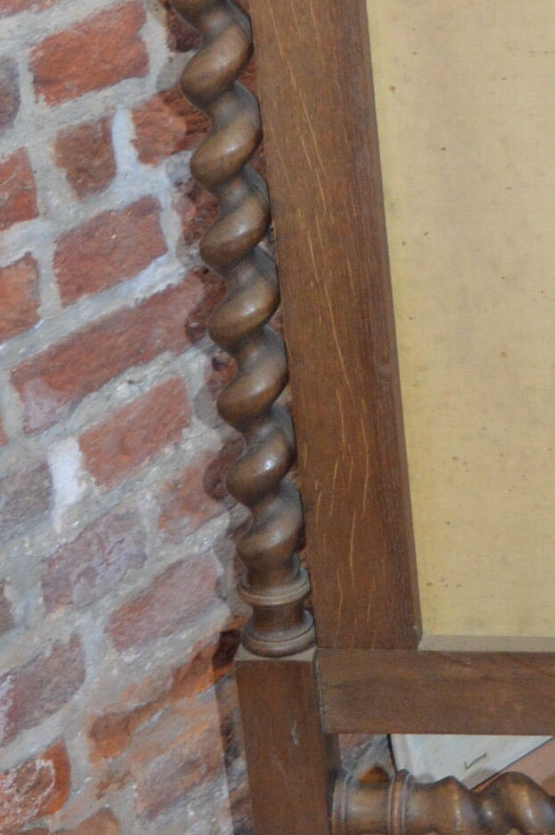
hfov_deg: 11.3
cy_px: 367
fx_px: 2687
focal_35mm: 116
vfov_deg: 17.7
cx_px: 850
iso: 1250
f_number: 4
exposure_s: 1/60
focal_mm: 24
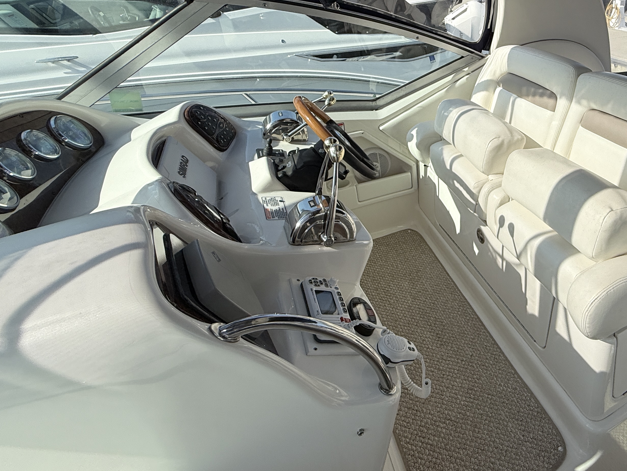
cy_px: 137
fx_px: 417
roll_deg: +0.7
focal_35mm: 23
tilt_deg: -24.5
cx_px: 490
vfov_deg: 56.9
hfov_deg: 67.8
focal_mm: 2.22
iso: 50
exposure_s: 1/2841
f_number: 2.2
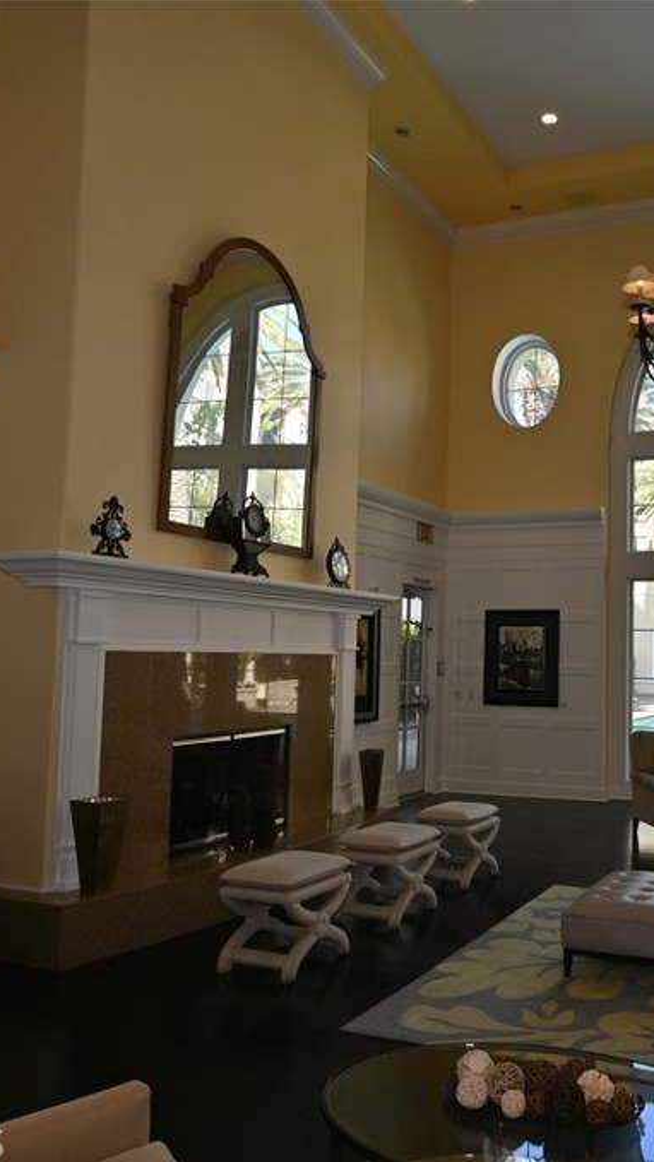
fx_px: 949
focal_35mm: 31
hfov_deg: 36.6
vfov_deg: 63.0
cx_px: 531
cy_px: 583
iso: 160
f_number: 5.6
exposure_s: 1/125
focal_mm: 13
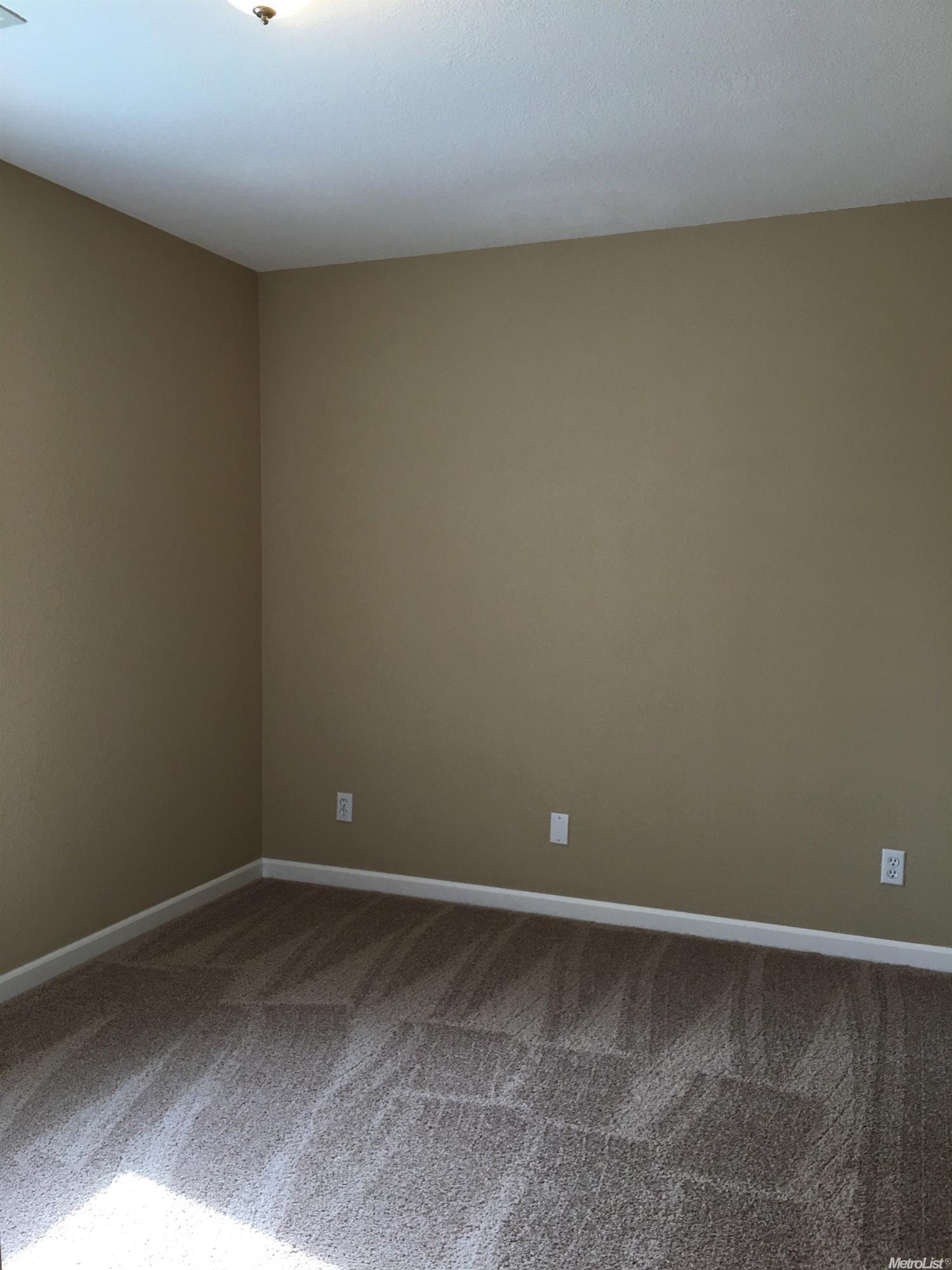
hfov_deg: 48.2
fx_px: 1063
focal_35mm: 29
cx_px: 476
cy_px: 635
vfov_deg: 61.7
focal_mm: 4.15
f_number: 2.2
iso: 32
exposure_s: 1/30
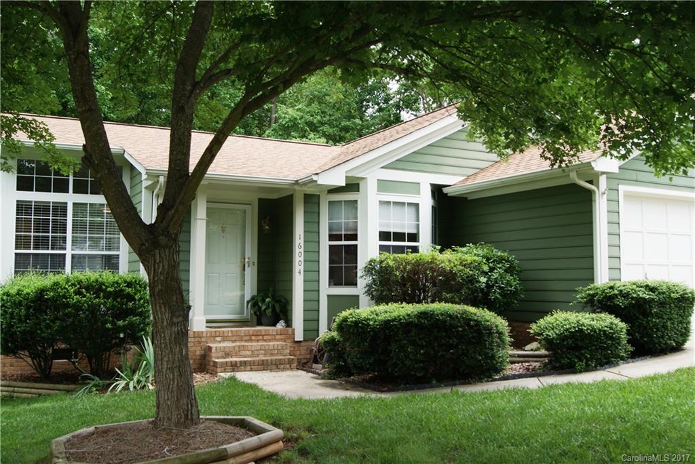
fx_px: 695
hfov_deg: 53.1
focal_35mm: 36
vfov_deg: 36.9
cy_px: 232
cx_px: 348
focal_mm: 24
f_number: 8
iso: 100
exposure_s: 1/80
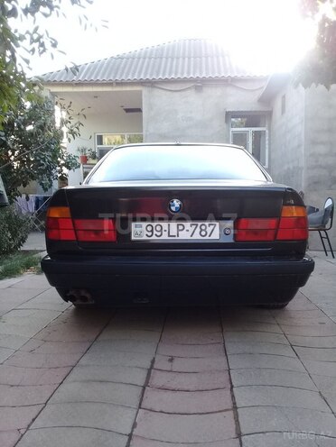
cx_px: 168
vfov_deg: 58.4
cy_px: 224
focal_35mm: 31
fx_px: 401
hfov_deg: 45.4
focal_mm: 3.3
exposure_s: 1/122
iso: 50
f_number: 2.2
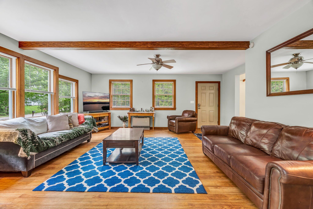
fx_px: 139
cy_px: 104
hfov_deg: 96.7
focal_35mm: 16
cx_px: 156
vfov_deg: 73.7
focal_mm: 16
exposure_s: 1/2
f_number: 8
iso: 320
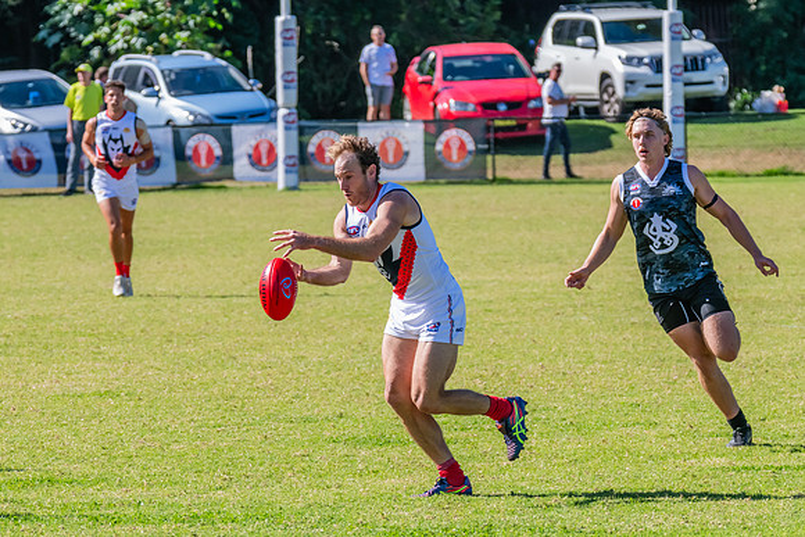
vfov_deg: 3.4
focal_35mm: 408
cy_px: 290
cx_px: 374
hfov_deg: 5.1
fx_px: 9123
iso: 1600
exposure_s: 1/1250
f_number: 14
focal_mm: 340
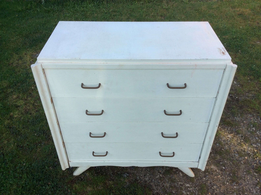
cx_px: 130
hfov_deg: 56.9
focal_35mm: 32
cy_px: 98
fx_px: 241
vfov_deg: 44.1
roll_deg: +2.0
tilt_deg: -39.1
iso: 32
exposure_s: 1/465
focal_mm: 3.3
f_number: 2.4
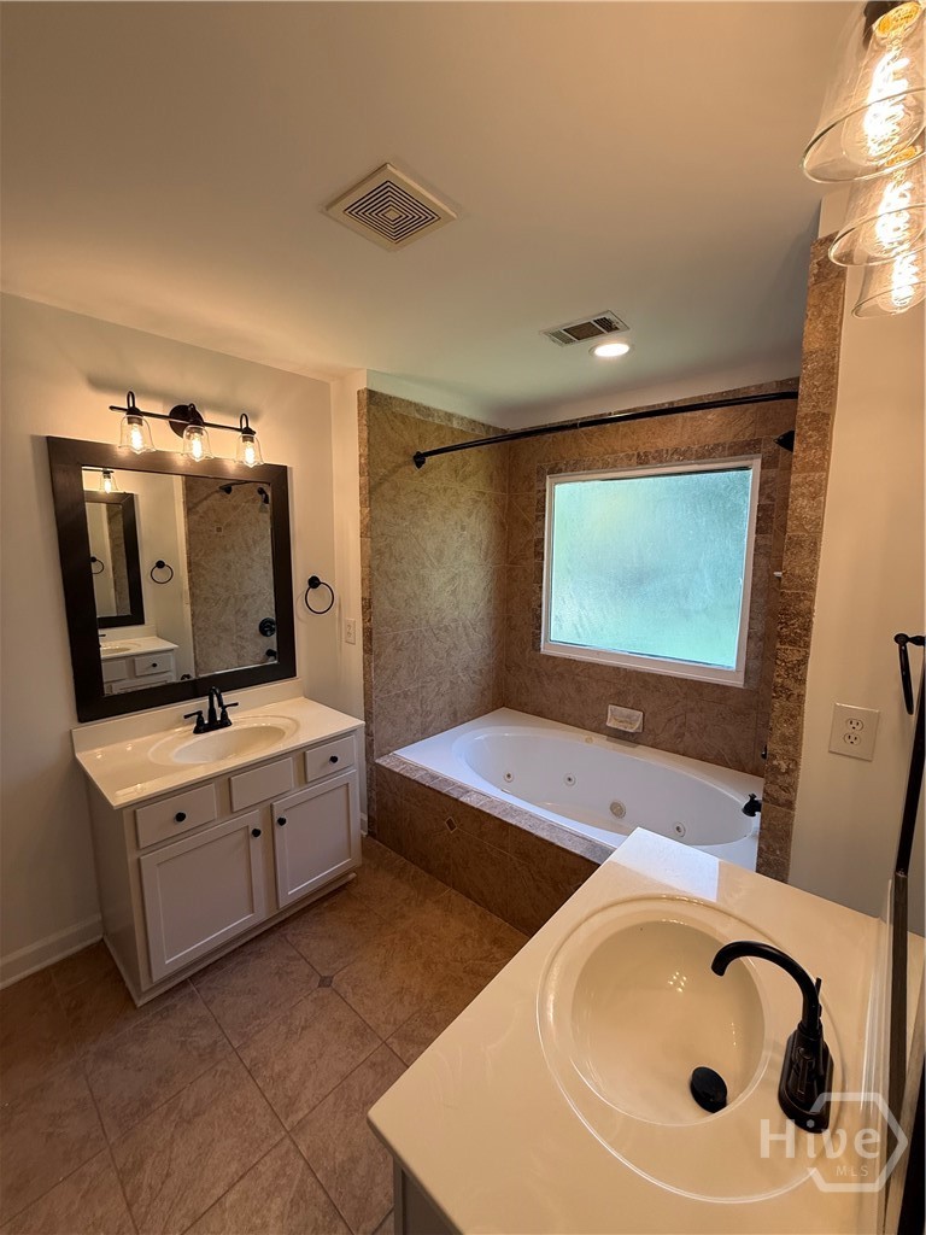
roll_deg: -0.3
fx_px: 499
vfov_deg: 102.1
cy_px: 618
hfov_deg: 85.7
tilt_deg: -7.9
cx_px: 463
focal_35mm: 14
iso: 125
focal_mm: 2.22
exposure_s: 1/120
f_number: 2.2
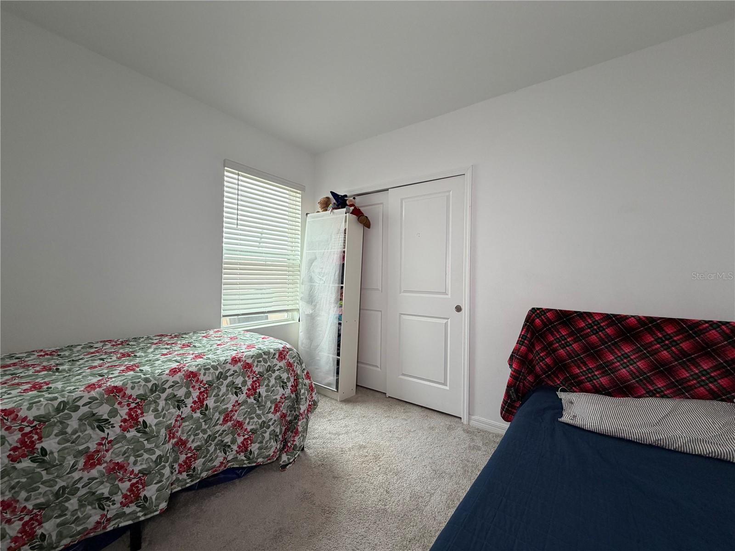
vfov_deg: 85.7
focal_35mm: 14
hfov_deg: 102.1
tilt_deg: +1.7
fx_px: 297
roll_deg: -0.7
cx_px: 368
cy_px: 276
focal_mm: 2.22
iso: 160
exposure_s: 1/121
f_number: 2.2
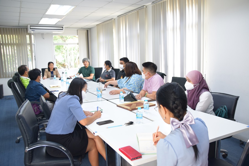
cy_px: 83
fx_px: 207
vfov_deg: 43.6
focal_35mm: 30
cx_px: 124
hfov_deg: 61.9
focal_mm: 20
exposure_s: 1/160
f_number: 3.2
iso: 800
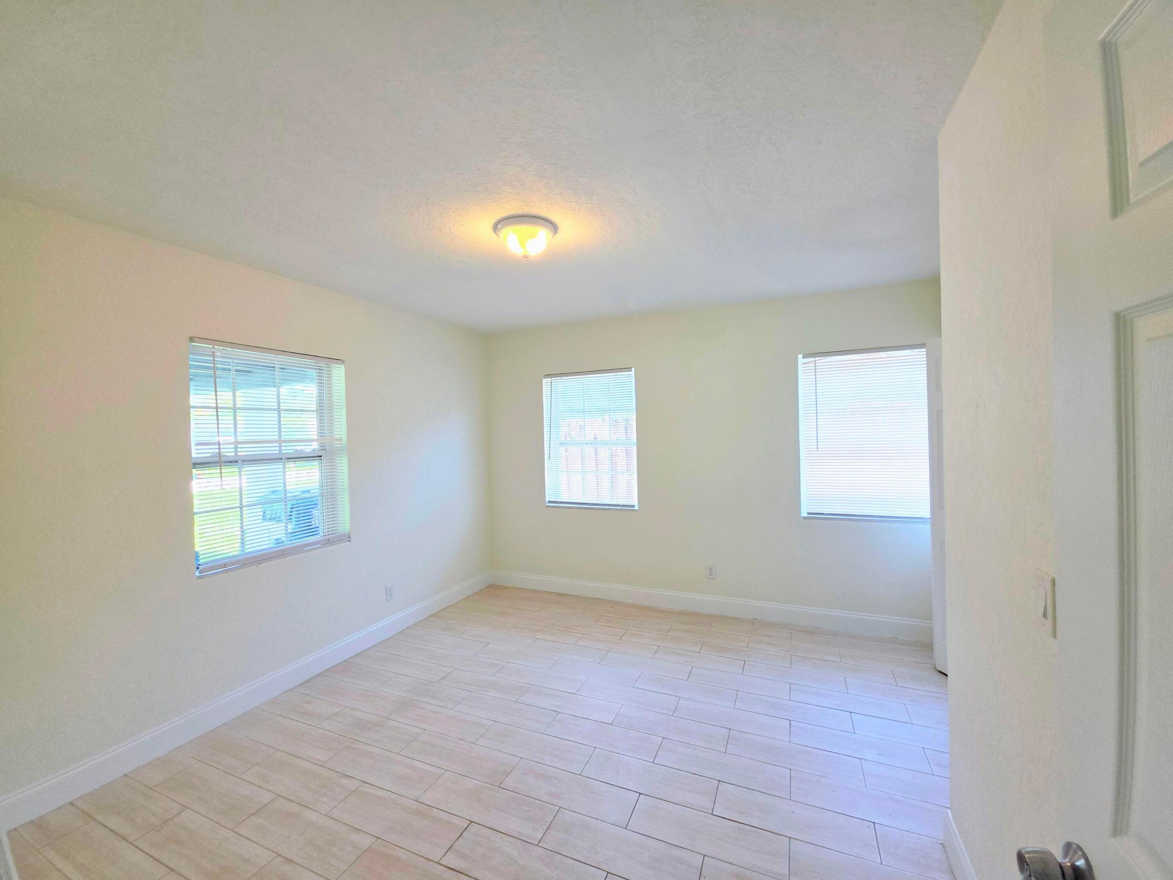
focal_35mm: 13
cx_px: 586
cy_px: 440
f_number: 1.9
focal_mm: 2.2
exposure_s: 1/120
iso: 64
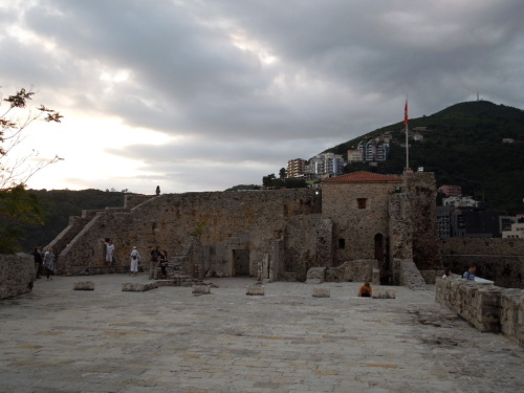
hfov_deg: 52.6
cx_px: 262
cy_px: 196
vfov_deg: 40.7
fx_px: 530
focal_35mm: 35
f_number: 3.7
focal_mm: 6.3
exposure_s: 1/50
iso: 100
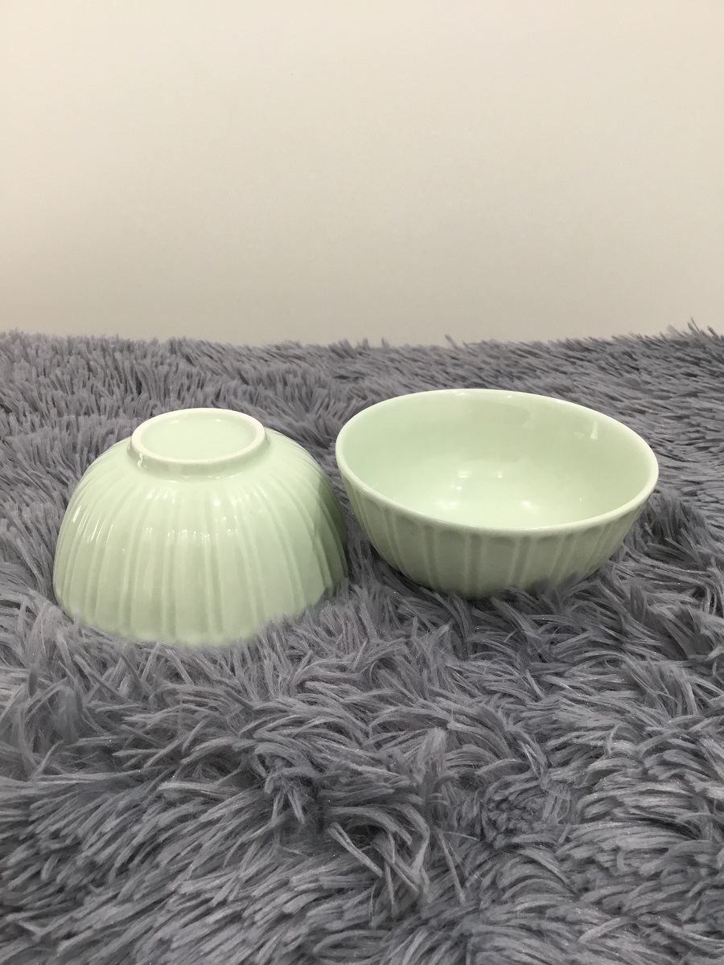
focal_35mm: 31
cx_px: 362
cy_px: 482
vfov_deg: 58.4
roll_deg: -0.2
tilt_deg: -27.5
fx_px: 864
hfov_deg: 45.4
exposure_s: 1/33
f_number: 2.4
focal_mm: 3.3
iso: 64
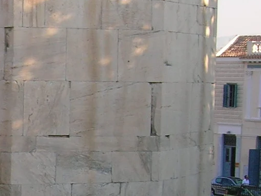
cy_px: 174
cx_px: -121
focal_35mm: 129
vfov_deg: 11.4
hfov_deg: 14.4
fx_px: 972
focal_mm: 5.7
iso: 50
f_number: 4.9
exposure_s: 1/147
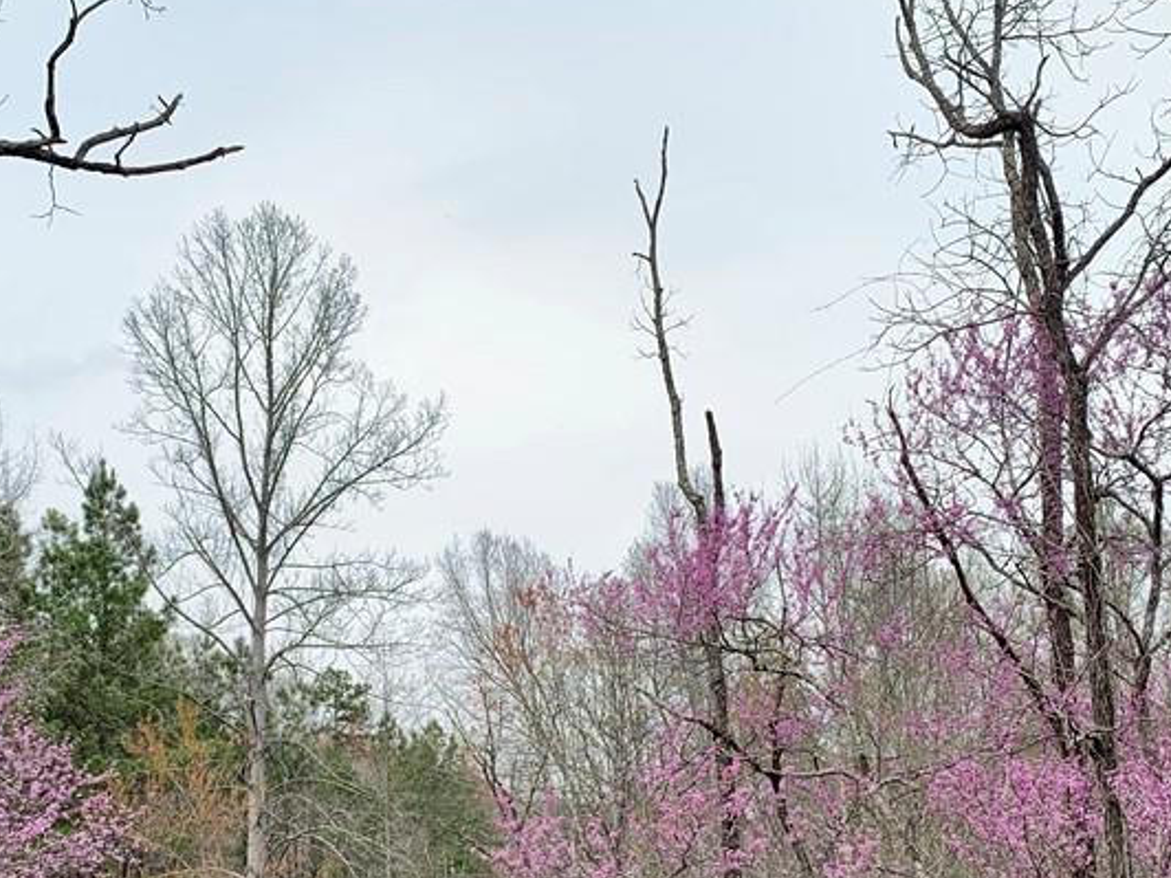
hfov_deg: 38.0
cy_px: 640
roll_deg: +1.3
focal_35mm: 50
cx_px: 458
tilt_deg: +10.8
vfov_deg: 28.7
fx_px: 1691
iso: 25
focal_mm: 4.25
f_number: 1.8
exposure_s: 1/520
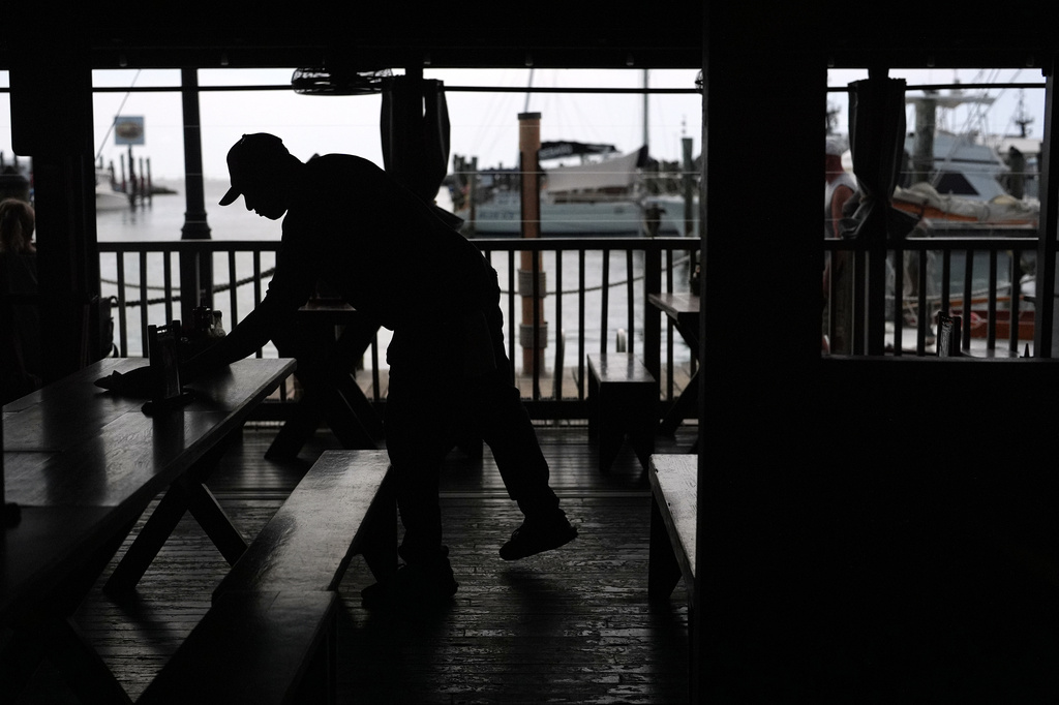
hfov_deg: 39.6
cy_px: 352
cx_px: 530
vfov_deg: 27.0
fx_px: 1470
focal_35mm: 50
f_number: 2.8
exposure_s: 1/80000
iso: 2500
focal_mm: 50
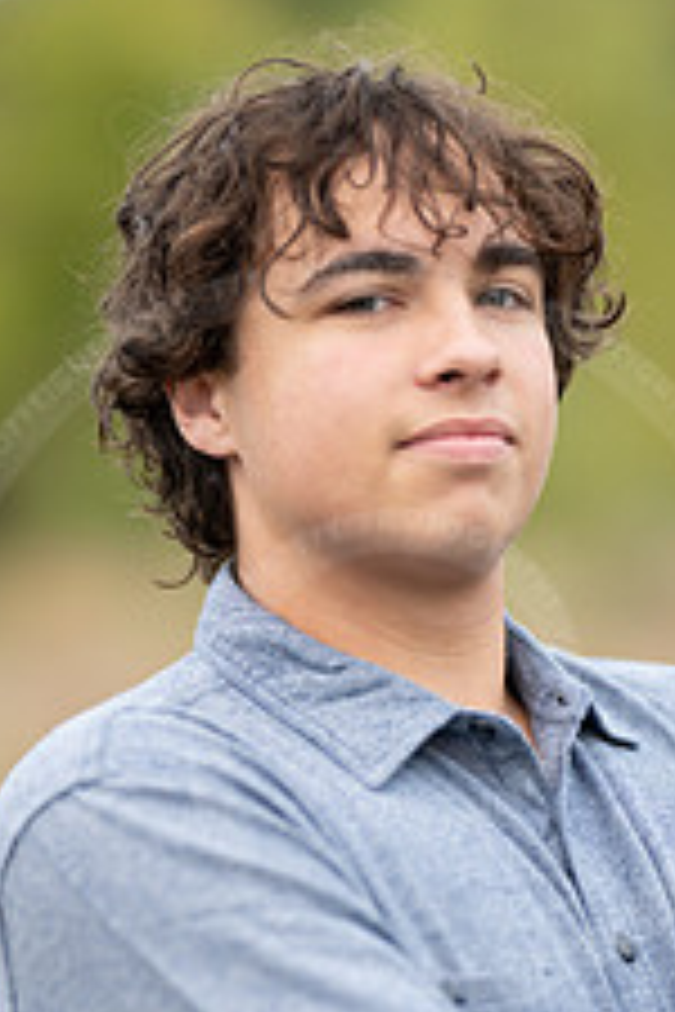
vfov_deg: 12.0
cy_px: 805
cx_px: 477
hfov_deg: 8.1
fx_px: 4781
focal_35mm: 170
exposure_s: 1/400
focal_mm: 85
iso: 500
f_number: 1.2
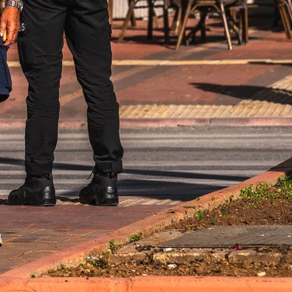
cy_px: 37
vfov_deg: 4.1
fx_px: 4037
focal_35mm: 423
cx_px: -102
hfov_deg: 4.1
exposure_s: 1/1600
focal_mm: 150
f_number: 8
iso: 200
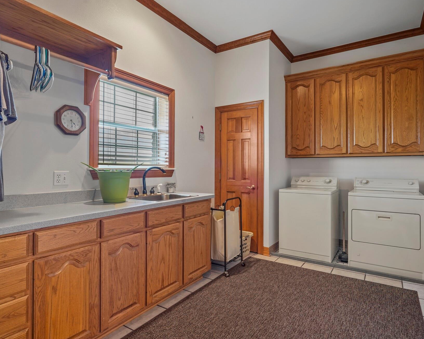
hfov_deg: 80.3
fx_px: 251
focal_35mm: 20
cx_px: 224
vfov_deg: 68.1
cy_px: 170
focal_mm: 17
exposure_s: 1/2
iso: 320
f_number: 11
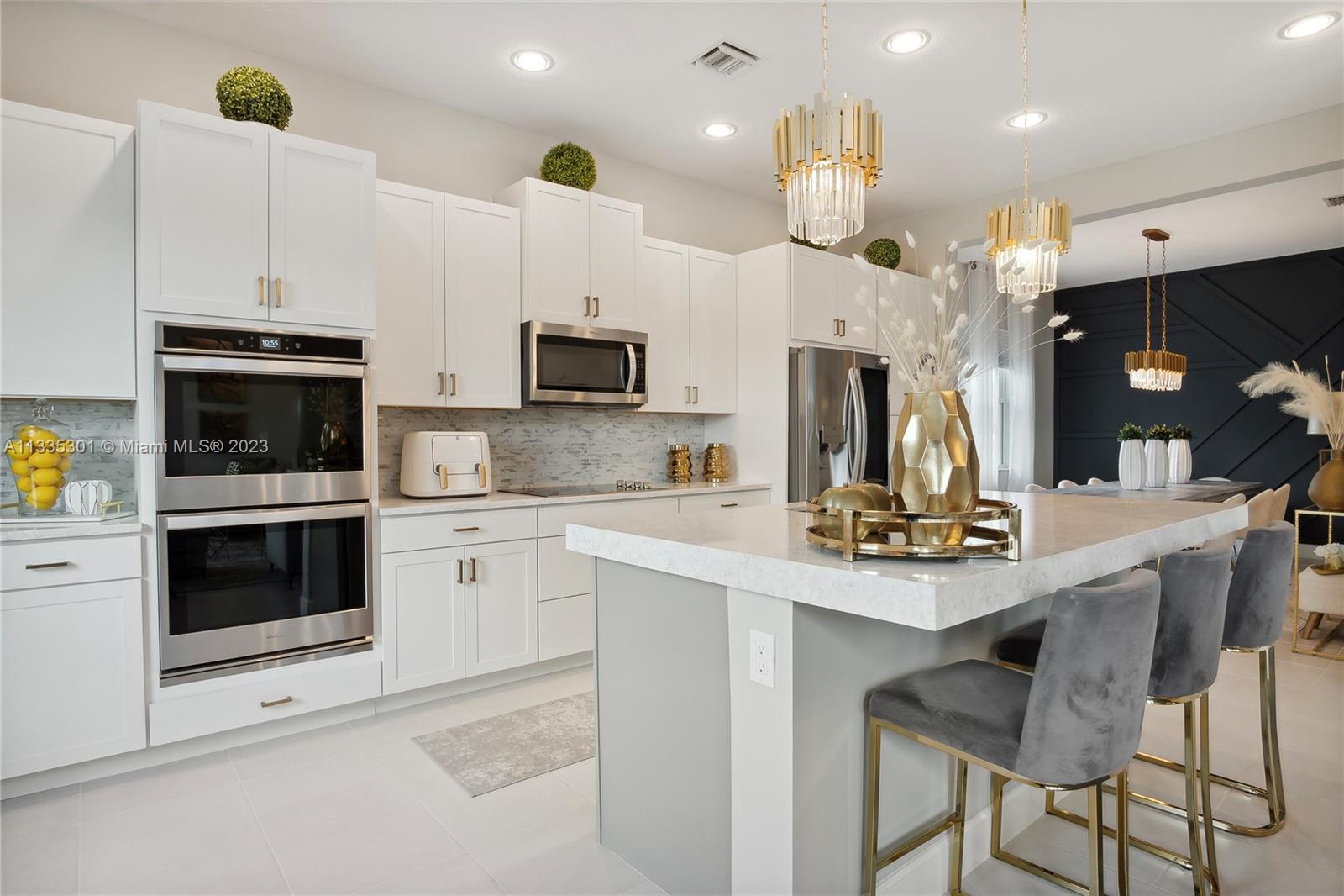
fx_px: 672
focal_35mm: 18
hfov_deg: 90.0
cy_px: 448
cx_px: 672
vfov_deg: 67.4
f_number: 9
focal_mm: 12
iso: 200
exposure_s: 1/25
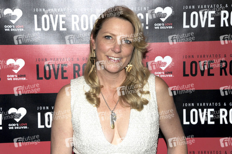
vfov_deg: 17.5
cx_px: 116
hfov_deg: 26.0
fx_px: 503
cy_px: 77
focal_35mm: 78
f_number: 9
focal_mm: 78
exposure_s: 1/200
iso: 800
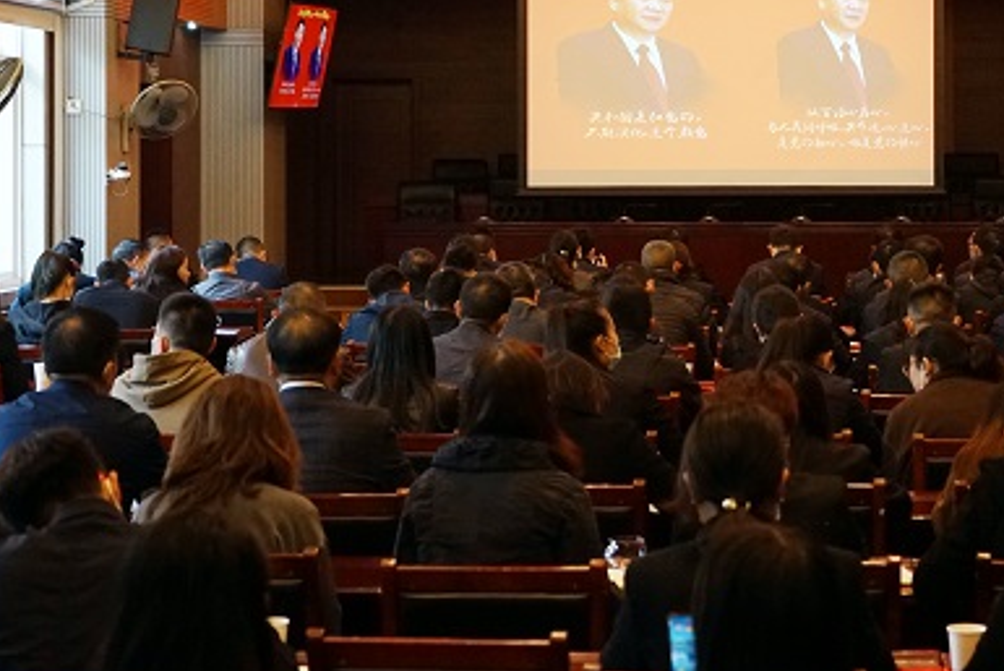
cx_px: 722
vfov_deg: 15.3
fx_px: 2483
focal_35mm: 89
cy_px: 144
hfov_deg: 22.7
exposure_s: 1/160
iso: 2500
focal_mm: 49
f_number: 4.5
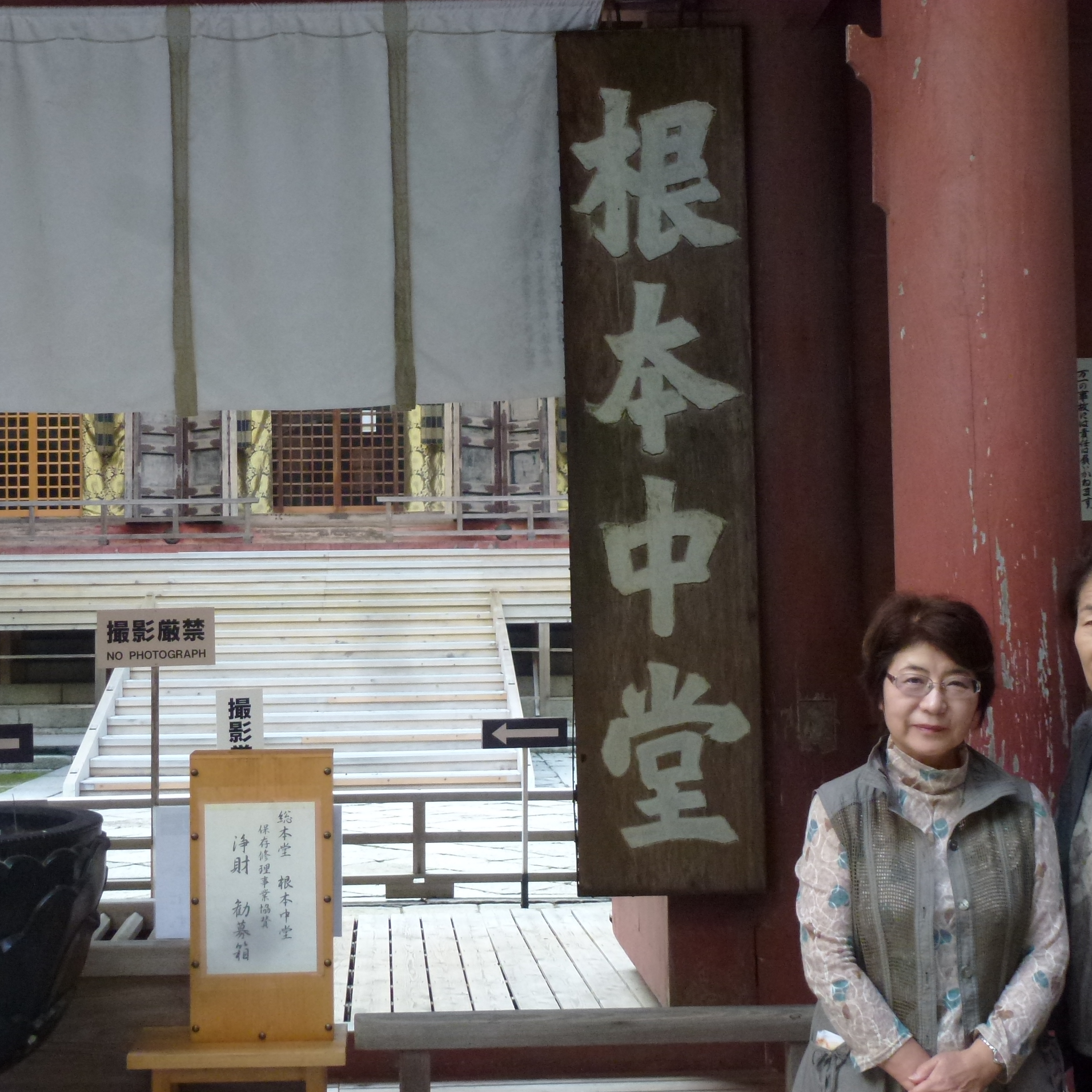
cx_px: 507
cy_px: 546
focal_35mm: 58
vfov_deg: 29.6
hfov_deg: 29.5
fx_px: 2070
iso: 400
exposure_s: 1/80
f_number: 4.1
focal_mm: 8.7
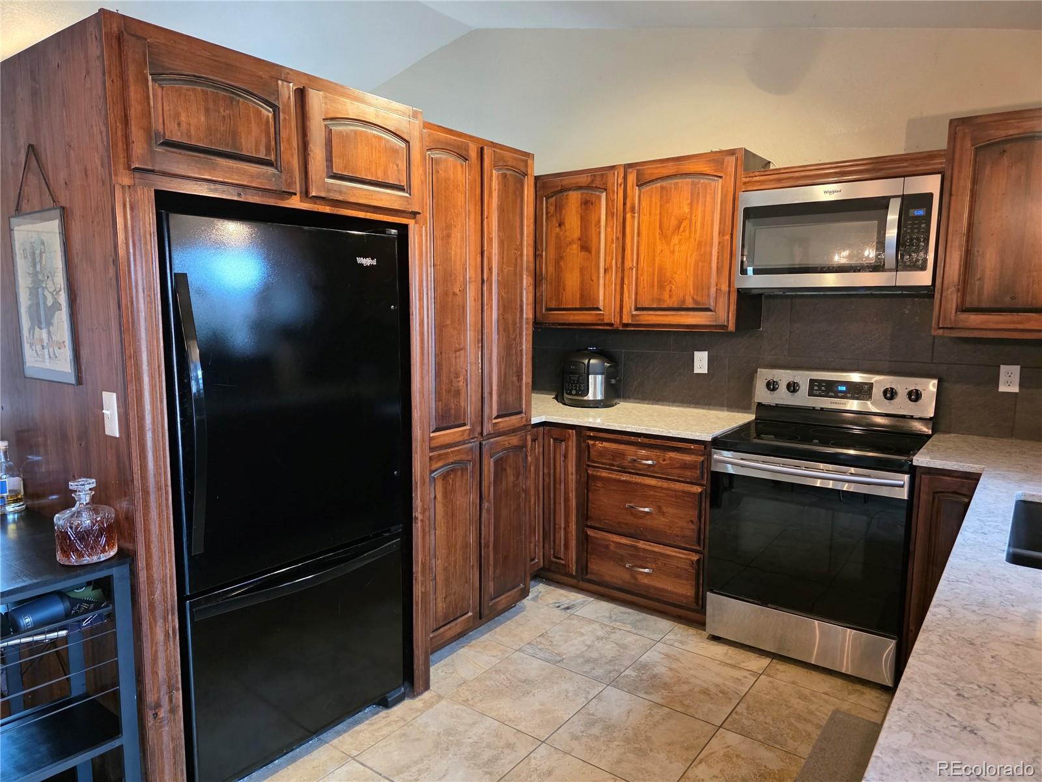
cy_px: 391
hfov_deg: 73.9
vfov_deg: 58.9
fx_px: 692
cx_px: 521
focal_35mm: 23
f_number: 1.7
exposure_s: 1/120
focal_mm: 6.3
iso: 1000
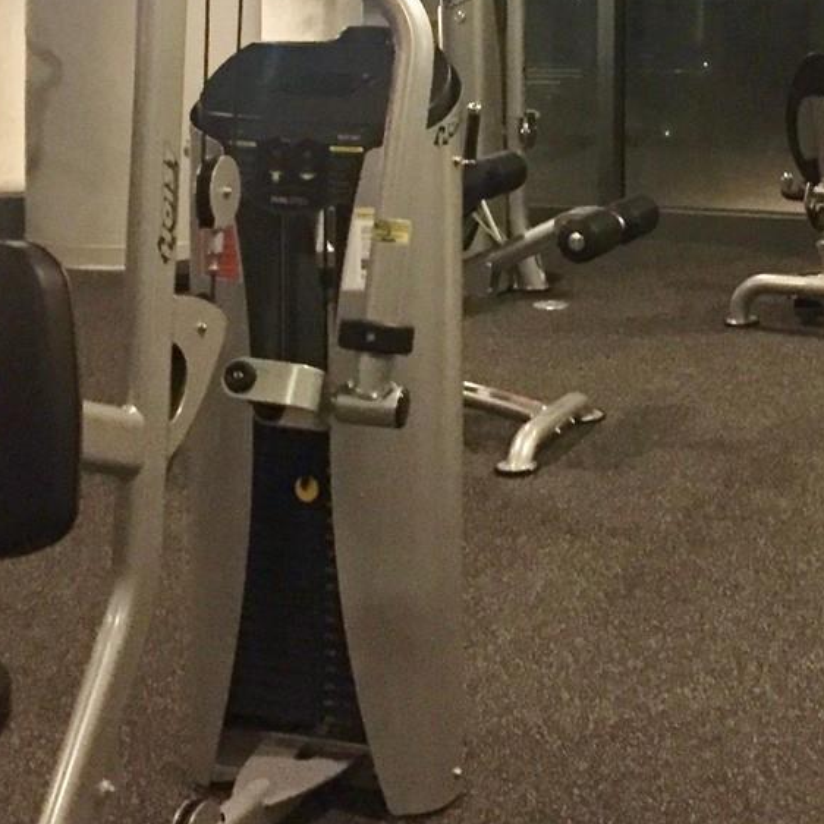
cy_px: -53
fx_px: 1966
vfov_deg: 22.5
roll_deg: -0.7
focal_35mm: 73
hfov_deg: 23.2
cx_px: 689
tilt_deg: +0.5
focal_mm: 4.15
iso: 320
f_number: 2.2
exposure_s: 1/15
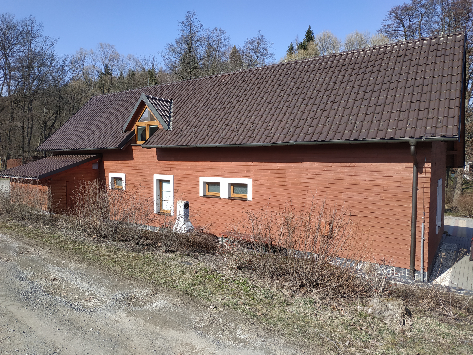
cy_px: 178
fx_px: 328
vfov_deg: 56.8
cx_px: 236
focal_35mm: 24
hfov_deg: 71.6
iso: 100
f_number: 1.9
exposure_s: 1/1138
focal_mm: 3.94
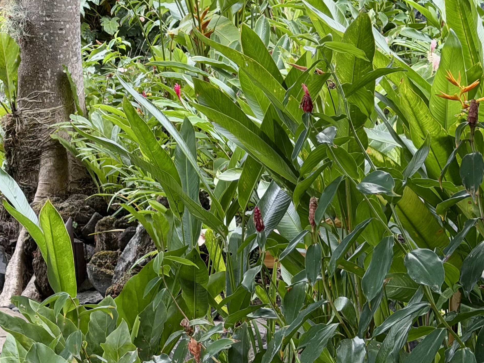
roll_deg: -0.1
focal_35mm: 103
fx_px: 1440
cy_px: 29
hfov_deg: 18.7
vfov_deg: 14.2
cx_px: 39
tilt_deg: +2.1
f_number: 1.78
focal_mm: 6.76
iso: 80
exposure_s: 1/455
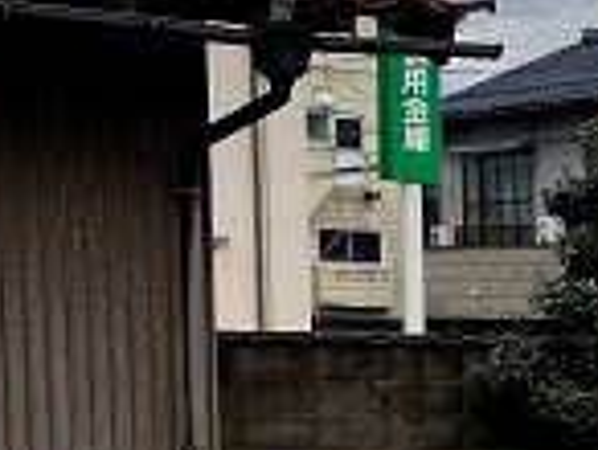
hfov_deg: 11.3
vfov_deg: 9.5
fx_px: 2647
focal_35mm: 153
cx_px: 1315
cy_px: 626
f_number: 1.8
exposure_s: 1/269
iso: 32
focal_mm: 3.99
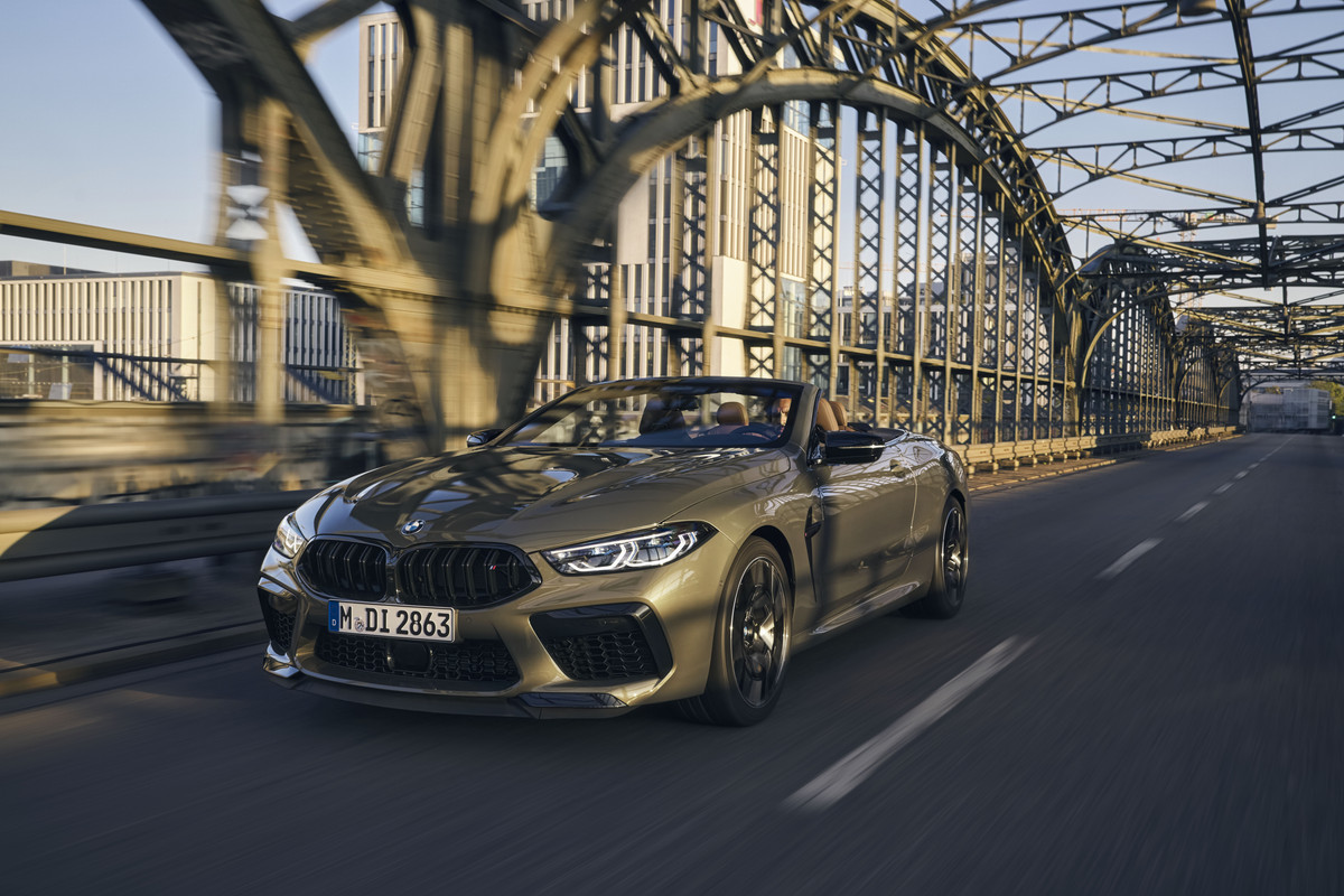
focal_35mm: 35
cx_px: 672
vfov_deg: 37.9
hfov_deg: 54.4
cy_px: 448
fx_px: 1307
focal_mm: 35
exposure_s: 1/40
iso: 400
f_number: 9
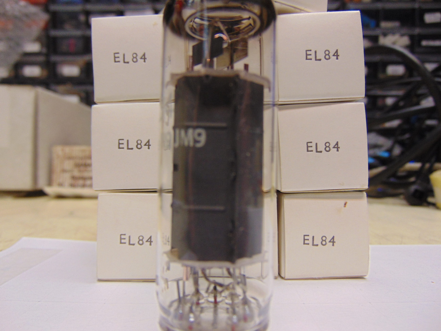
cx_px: 220
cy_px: 166
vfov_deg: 54.9
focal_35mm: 25
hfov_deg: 69.4
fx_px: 318
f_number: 3
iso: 100
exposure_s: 1/30
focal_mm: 4.5
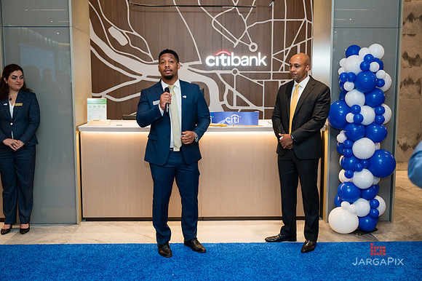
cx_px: 211
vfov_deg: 34.5
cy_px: 140
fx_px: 452
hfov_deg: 50.0
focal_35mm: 39
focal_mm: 38
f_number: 3.2
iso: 400
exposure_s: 1/160
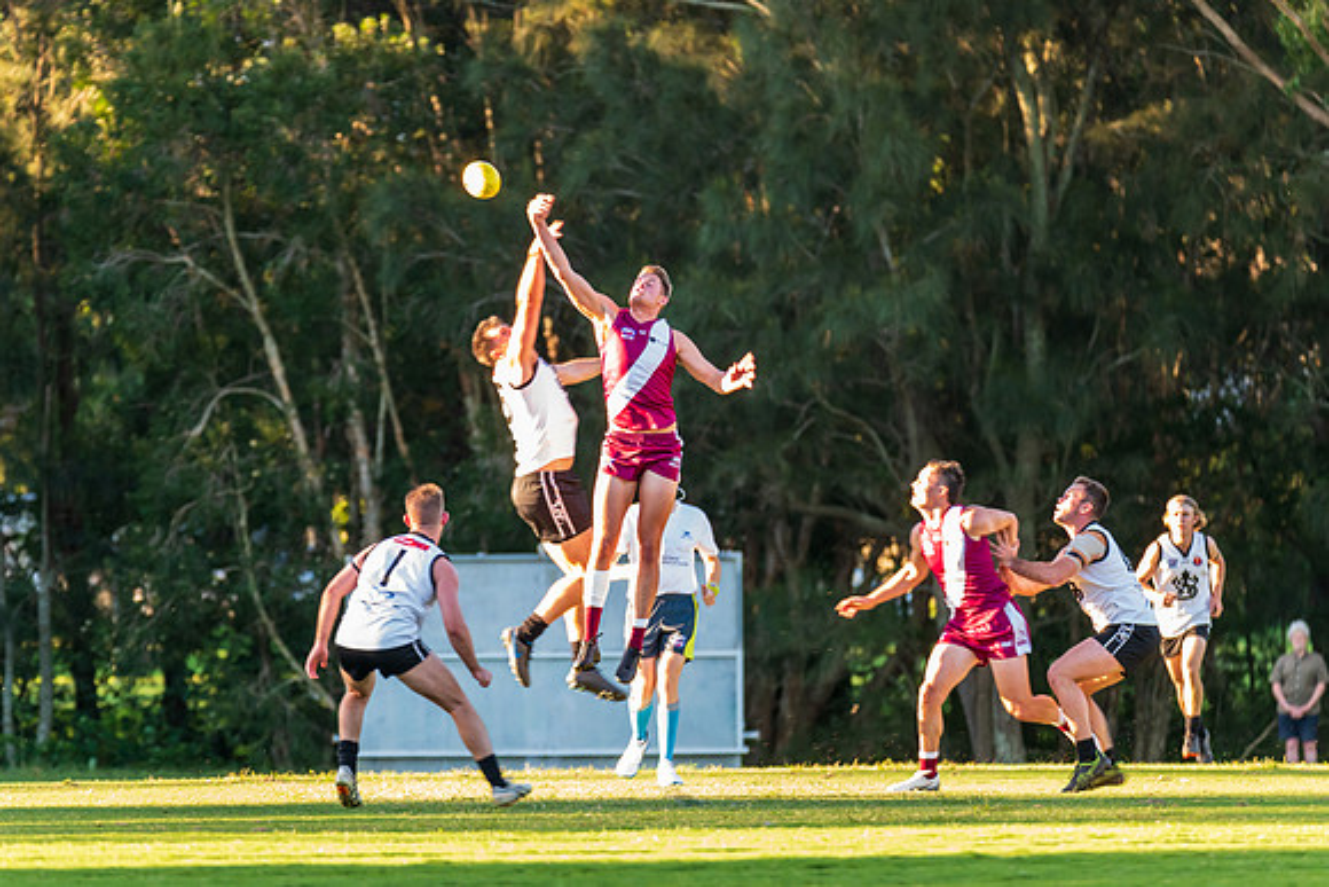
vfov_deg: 4.0
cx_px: 609
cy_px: 406
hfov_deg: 5.9
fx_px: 12805
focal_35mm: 347
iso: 1000
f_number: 6.3
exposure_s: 1/200
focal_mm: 320
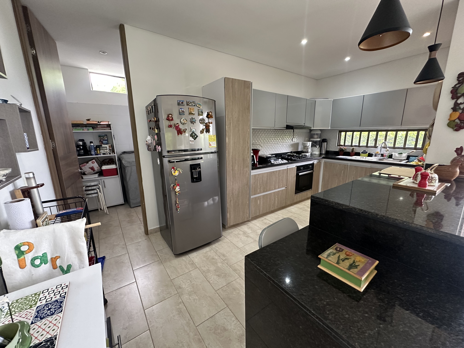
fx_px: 188
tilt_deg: -12.5
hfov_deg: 102.1
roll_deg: +0.5
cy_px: 174
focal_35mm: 14
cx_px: 232
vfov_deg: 85.7
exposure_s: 1/94
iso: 320
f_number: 2.2
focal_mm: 2.22
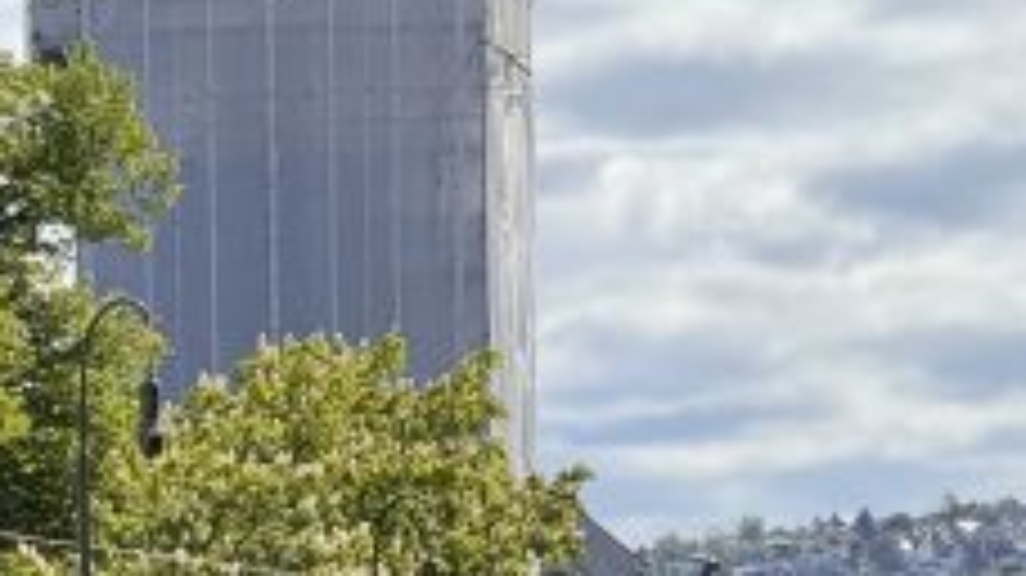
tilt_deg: +0.4
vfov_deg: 3.0
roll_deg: +0.5
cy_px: 938
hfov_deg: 5.3
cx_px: -256
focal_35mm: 402
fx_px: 10931
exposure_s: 1/550
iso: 50
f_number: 2.8
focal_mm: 15.66
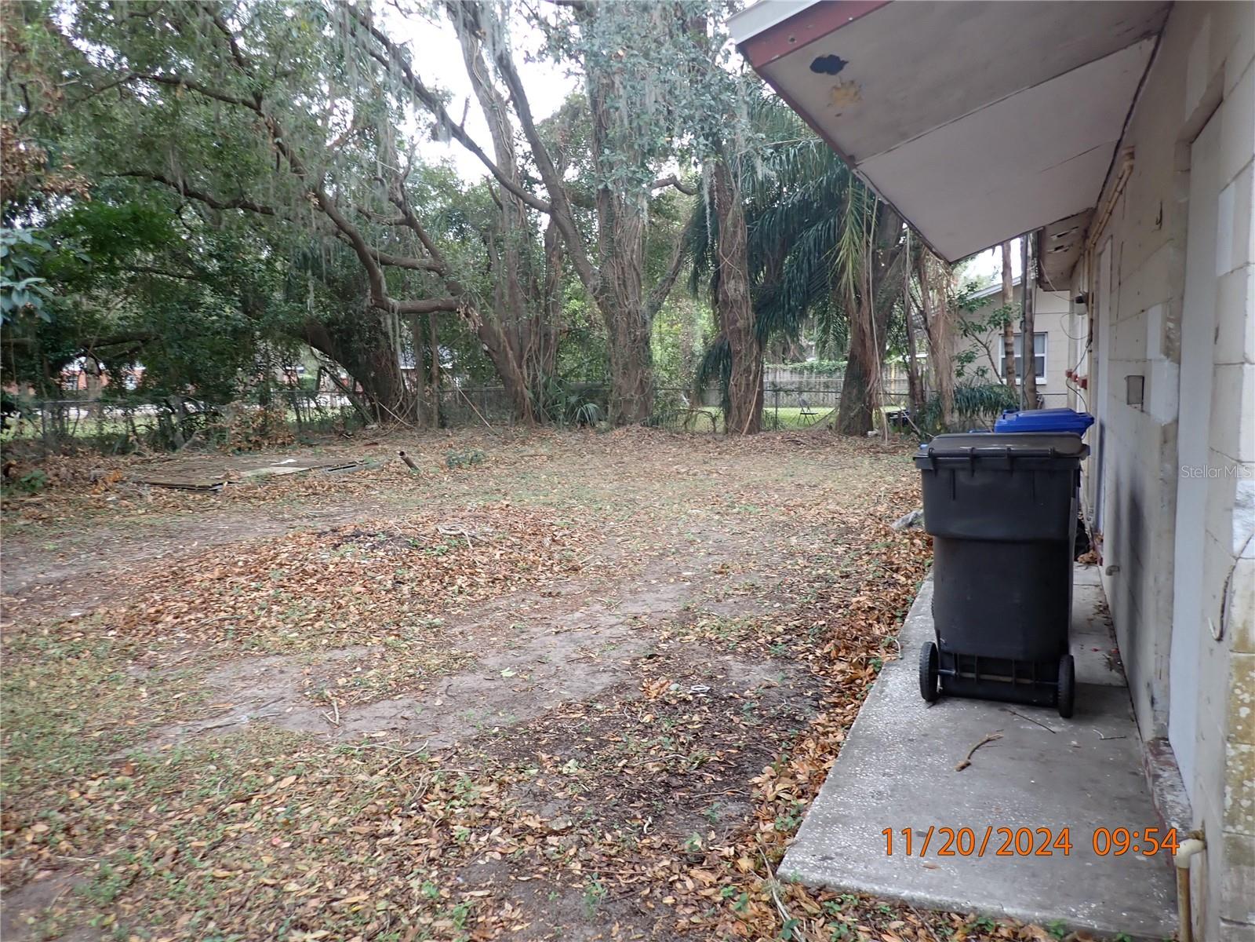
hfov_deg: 69.4
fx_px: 906
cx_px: 628
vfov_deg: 54.9
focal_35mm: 25
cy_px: 471
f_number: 2
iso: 100
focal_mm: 4.5
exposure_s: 1/125
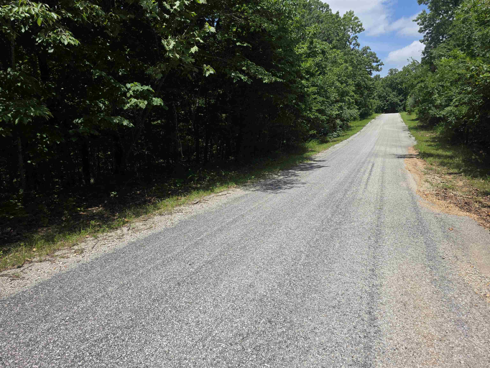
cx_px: 245
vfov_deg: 58.9
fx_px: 326
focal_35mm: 23
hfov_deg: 73.9
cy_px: 184
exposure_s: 1/4333
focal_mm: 6.3
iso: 80
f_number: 1.7
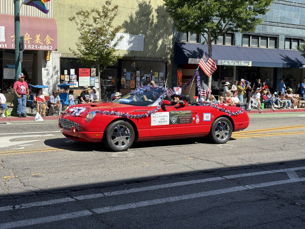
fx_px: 423
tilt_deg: -5.2
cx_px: 152
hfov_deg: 39.7
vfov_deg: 30.3
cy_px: 114
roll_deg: -1.2
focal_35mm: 48
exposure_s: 1/2667
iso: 64
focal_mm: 6.76
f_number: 1.78
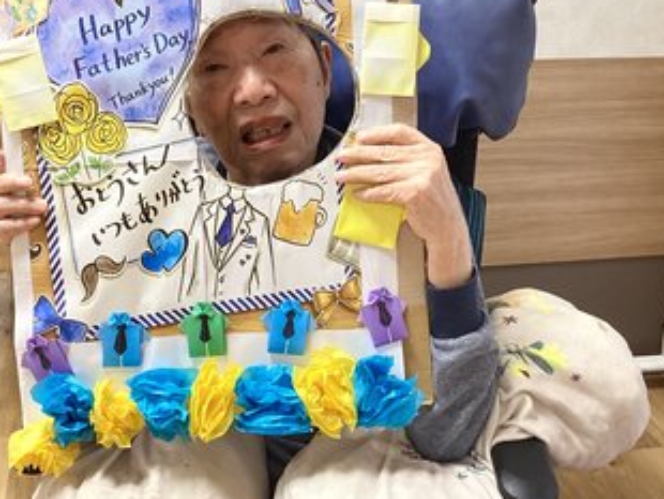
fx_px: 864
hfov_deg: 41.9
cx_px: 283
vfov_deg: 31.9
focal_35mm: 45
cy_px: 163
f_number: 2.4
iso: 160
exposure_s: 1/60
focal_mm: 3.3
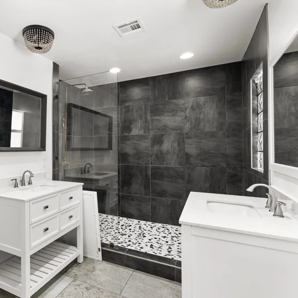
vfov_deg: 69.6
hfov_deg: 66.0
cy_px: 149
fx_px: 214
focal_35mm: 22
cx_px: 80
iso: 500
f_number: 8
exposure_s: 1/5
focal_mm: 17
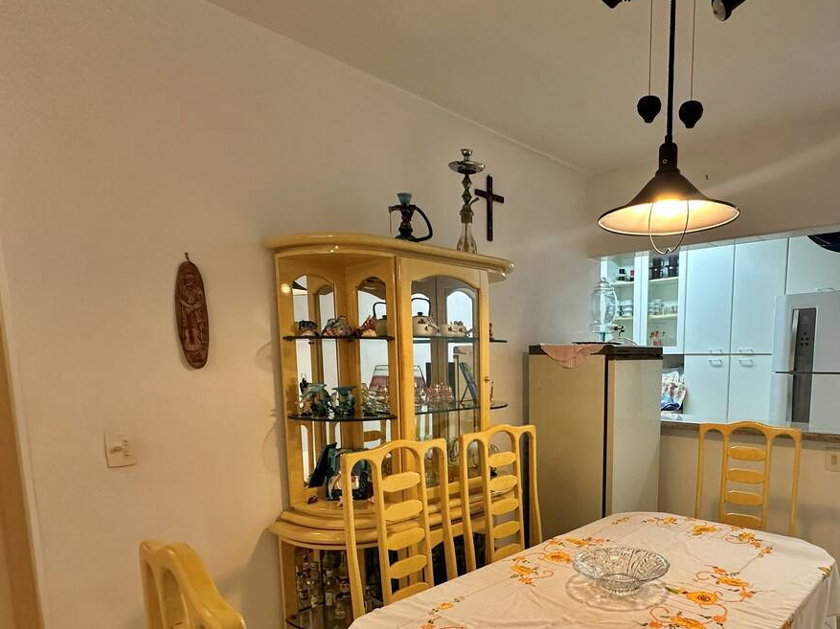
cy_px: 430
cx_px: 540
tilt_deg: -7.5
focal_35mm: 23
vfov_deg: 57.3
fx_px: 558
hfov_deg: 72.3
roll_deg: -0.2
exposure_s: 1/120
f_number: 2.2
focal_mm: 2.22
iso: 250
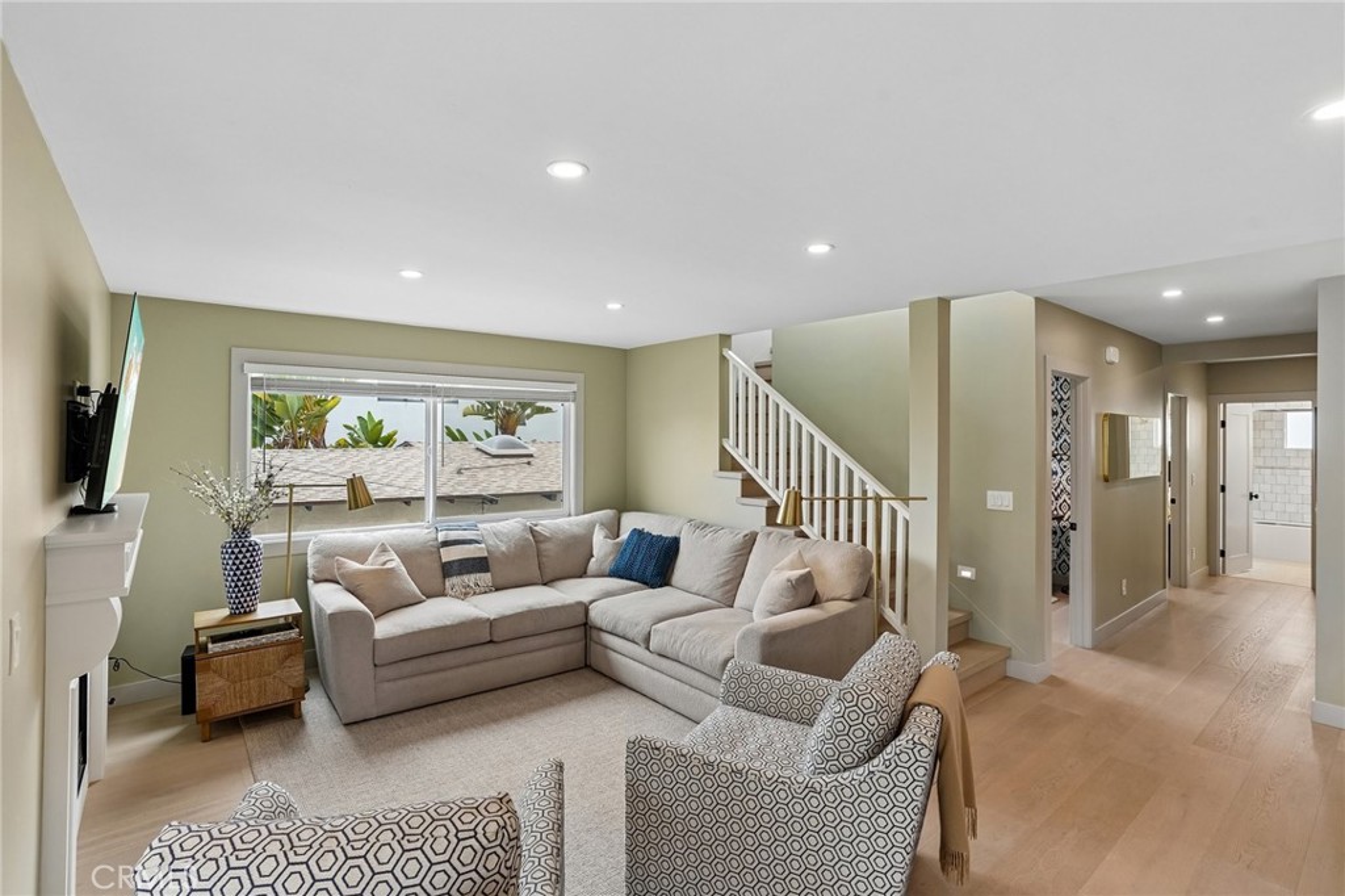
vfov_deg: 73.7
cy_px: 448
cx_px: 672
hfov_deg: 96.8
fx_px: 598
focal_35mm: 16
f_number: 8
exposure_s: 1/50
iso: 400
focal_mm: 16
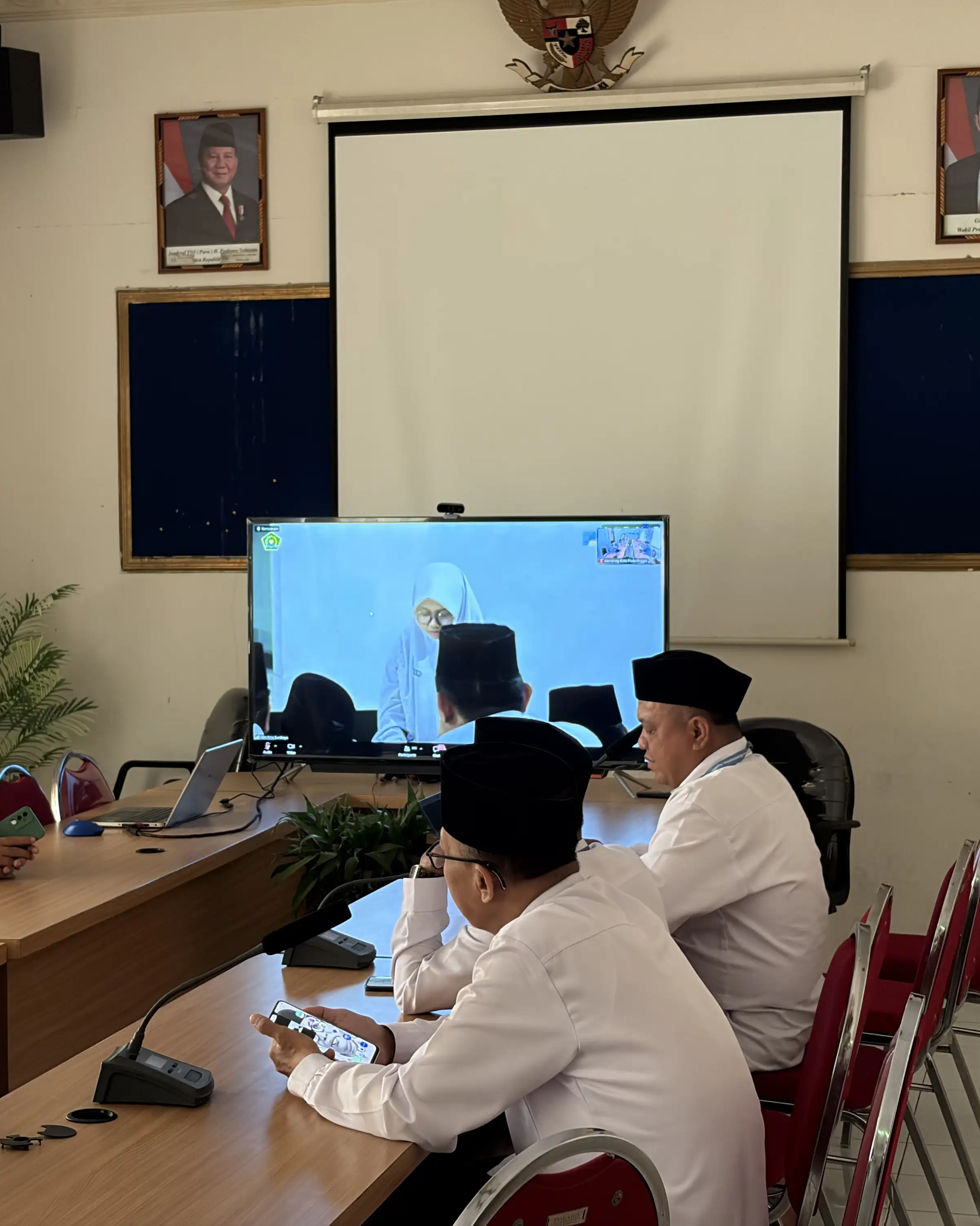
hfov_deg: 22.5
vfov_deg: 27.9
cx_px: 398
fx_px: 2465
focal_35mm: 68
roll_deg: +0.4
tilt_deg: -1.9
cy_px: 611
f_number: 1.6
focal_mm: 5.96
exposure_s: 1/60
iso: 160
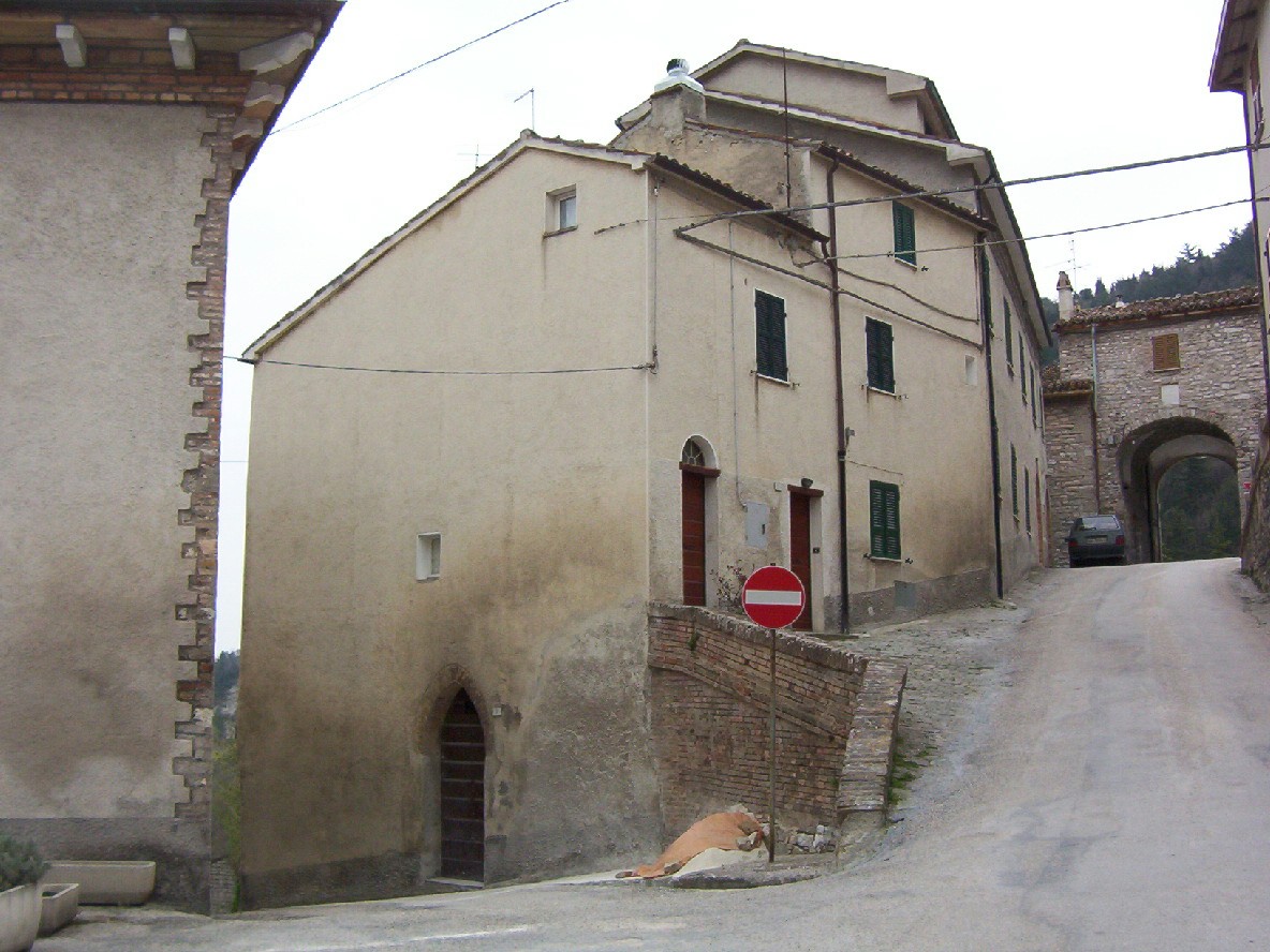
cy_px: 476
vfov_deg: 39.7
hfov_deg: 51.4
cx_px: 635
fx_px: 1321
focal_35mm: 36
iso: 100
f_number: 5.24
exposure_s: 1/491
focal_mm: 5.54
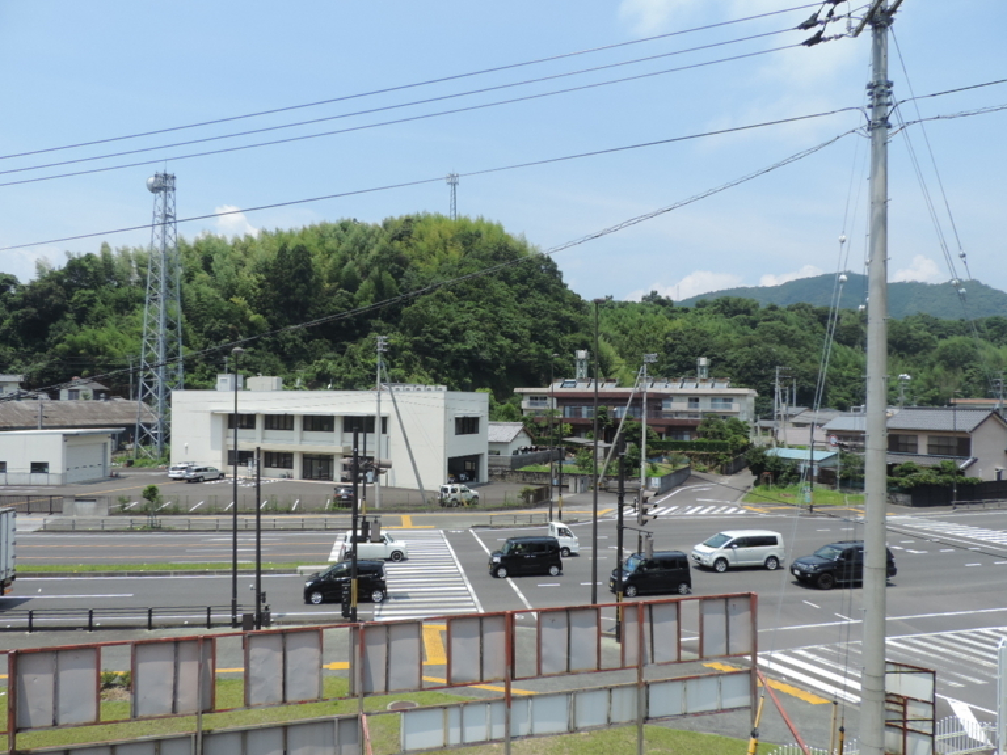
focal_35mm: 25
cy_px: 392
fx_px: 727
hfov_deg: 69.4
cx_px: 490
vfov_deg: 54.9
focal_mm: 4.3
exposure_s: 1/1000
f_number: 3
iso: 80
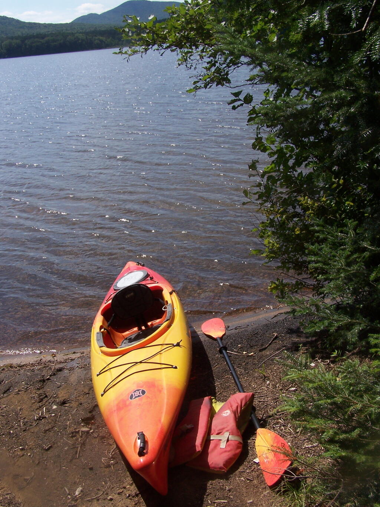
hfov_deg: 37.7
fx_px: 556
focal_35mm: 38
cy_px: 254
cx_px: 190
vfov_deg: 49.0
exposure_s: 1/640
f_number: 5.6
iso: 100
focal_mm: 6.3
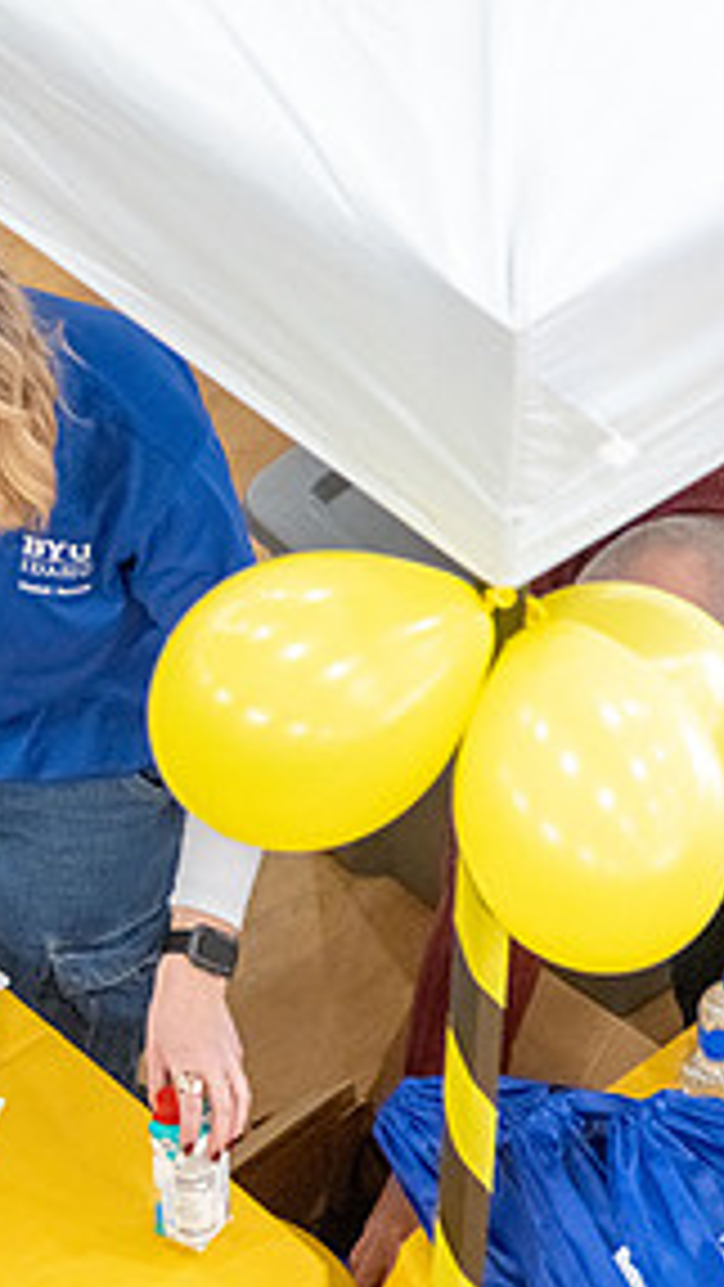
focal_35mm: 255
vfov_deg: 8.5
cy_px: 866
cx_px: -414
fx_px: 8698
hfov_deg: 4.7
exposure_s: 1/320
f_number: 4
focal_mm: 120
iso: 1250
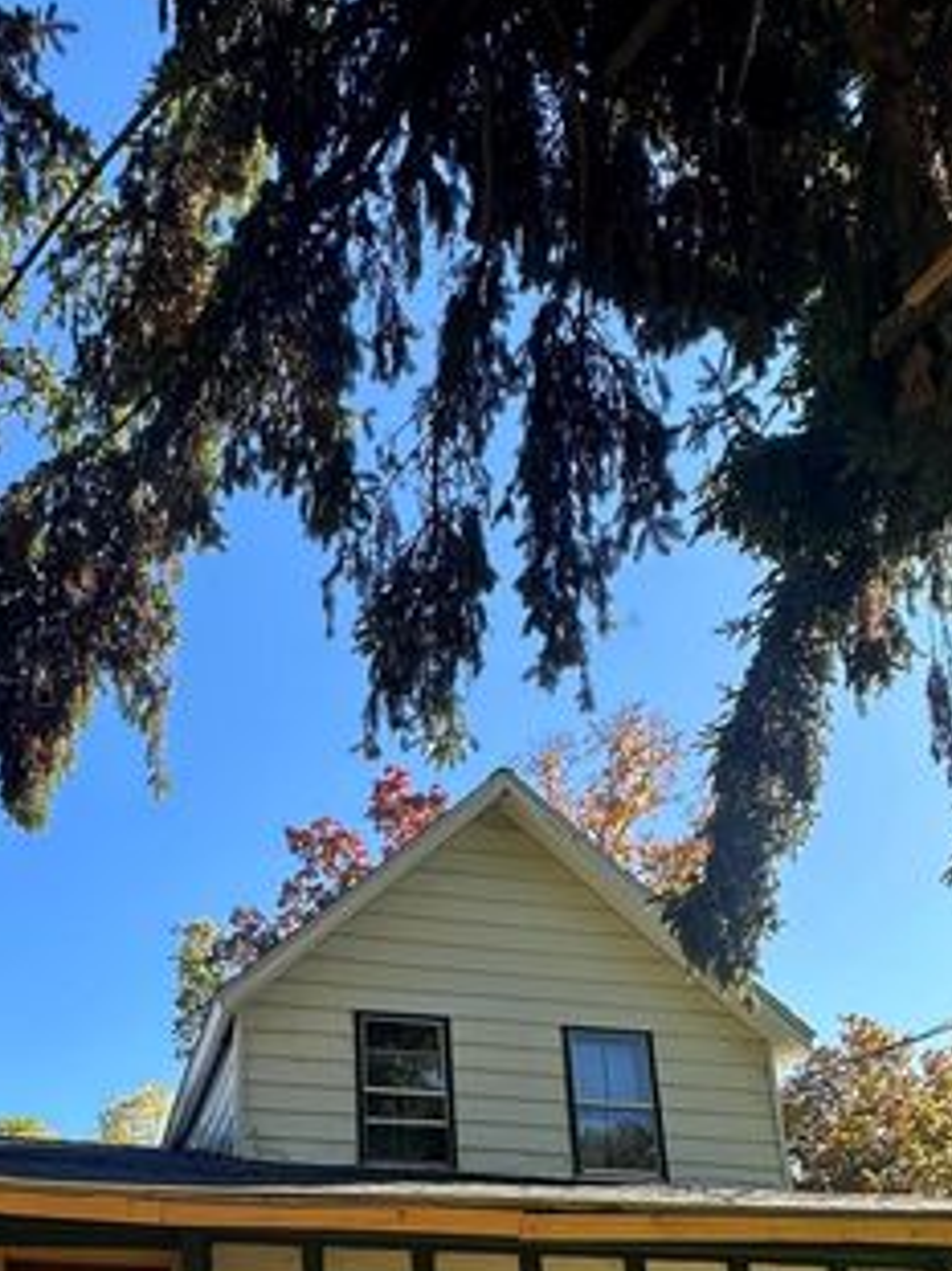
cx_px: 168
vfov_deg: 49.3
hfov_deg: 44.1
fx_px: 1101
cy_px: 1265
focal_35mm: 30
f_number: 2.2
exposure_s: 1/419
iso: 40
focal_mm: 2.22
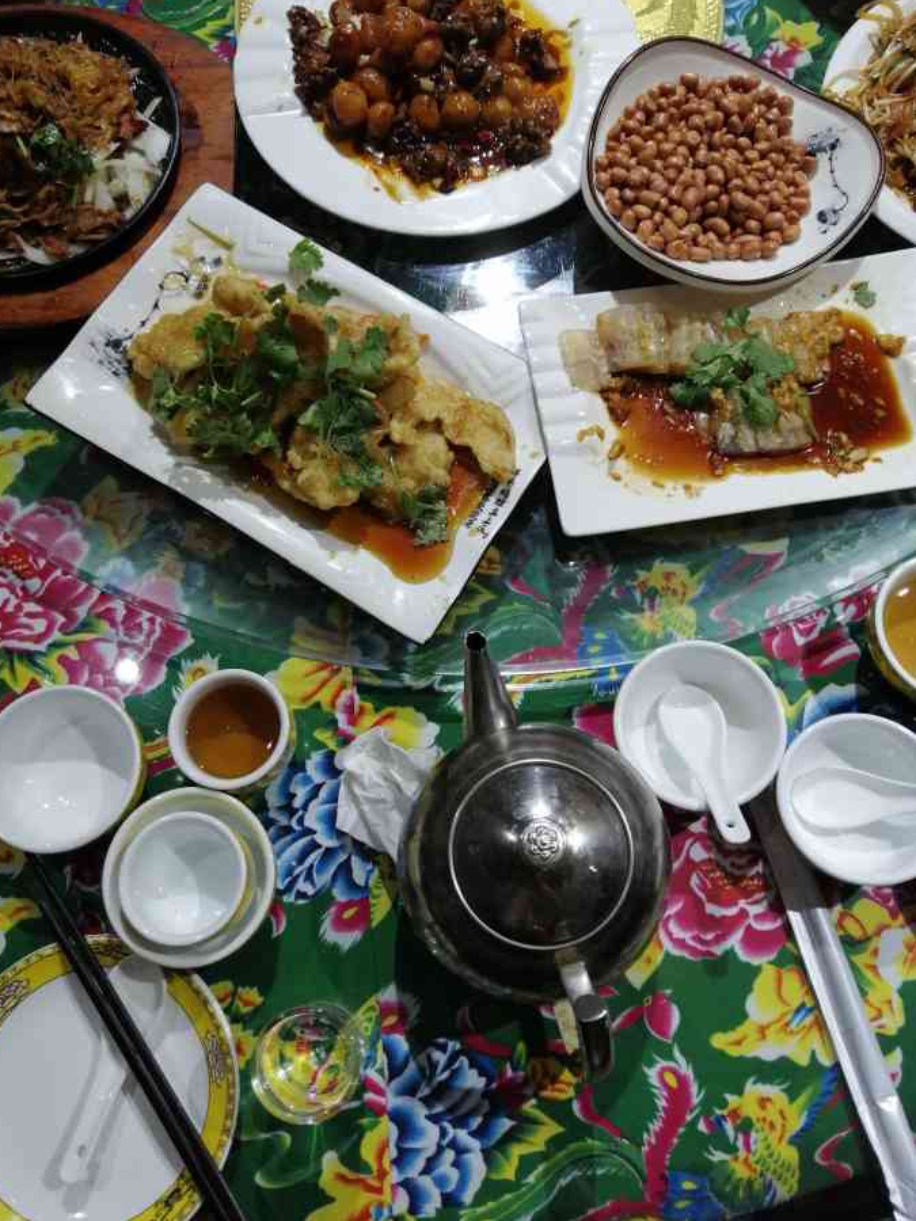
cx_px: 444
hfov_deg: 49.7
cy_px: 598
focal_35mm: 28
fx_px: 988
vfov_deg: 63.4
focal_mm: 3.88
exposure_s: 1/100
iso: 100
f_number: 1.8
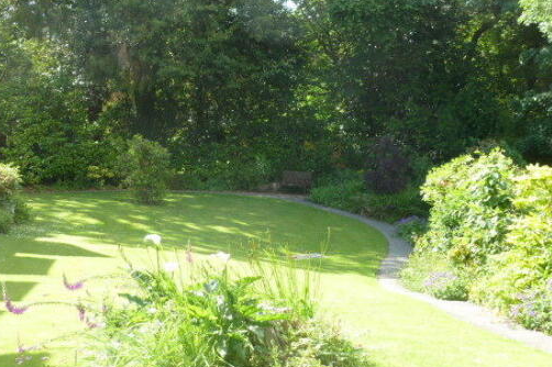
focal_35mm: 58
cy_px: 139
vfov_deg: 23.3
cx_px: 292
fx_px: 889
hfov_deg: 34.5
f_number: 4
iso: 80
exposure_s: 1/100
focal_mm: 7.9
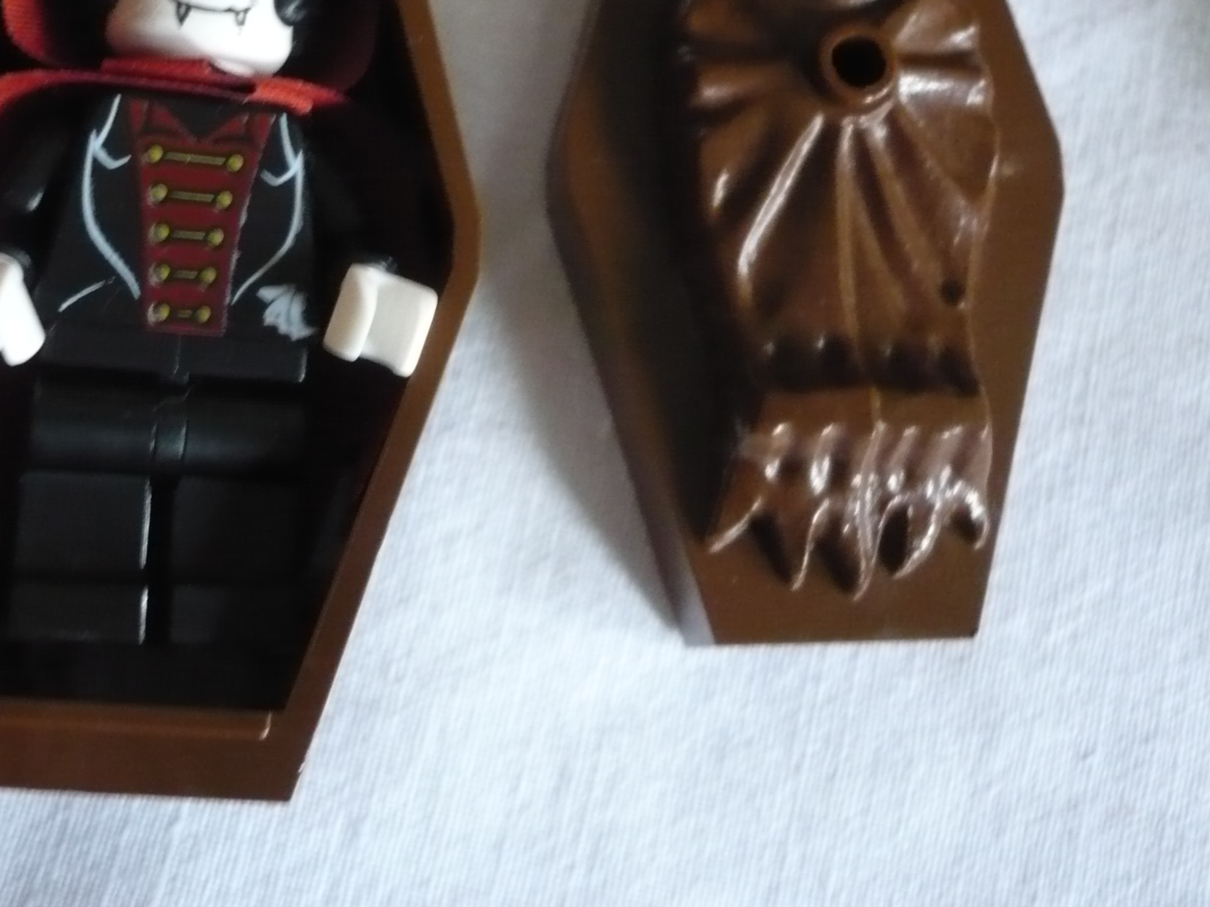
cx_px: 533
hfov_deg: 38.1
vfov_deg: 28.8
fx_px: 1748
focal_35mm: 50
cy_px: 262
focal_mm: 5.8
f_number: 2.8
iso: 400
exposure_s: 1/25
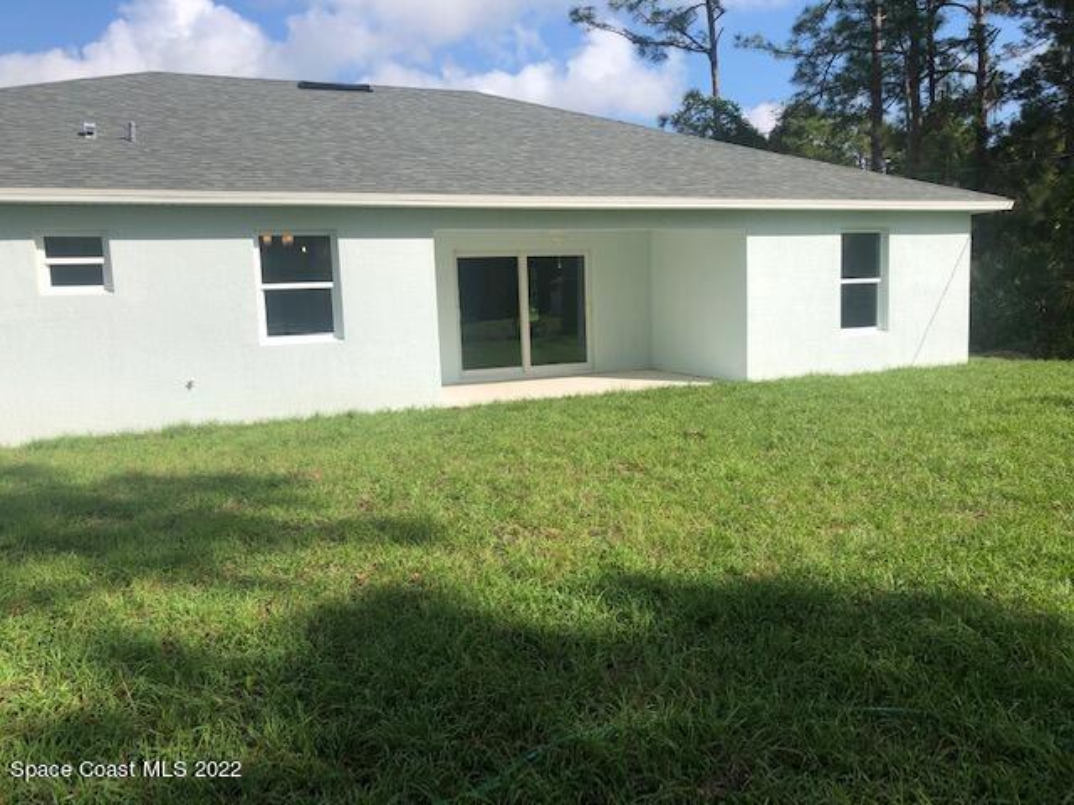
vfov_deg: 49.7
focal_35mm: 28
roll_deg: +2.6
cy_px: 402
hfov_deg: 63.4
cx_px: 537
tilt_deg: -6.7
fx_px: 869
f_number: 1.8
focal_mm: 4
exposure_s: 1/2703
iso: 20
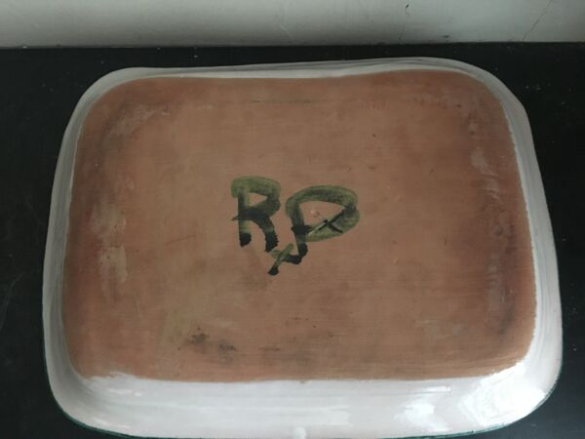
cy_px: 220
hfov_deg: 61.7
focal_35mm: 29
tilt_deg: -72.9
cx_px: 292
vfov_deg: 48.2
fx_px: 490
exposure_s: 1/17
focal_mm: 4.15
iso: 400
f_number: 2.2
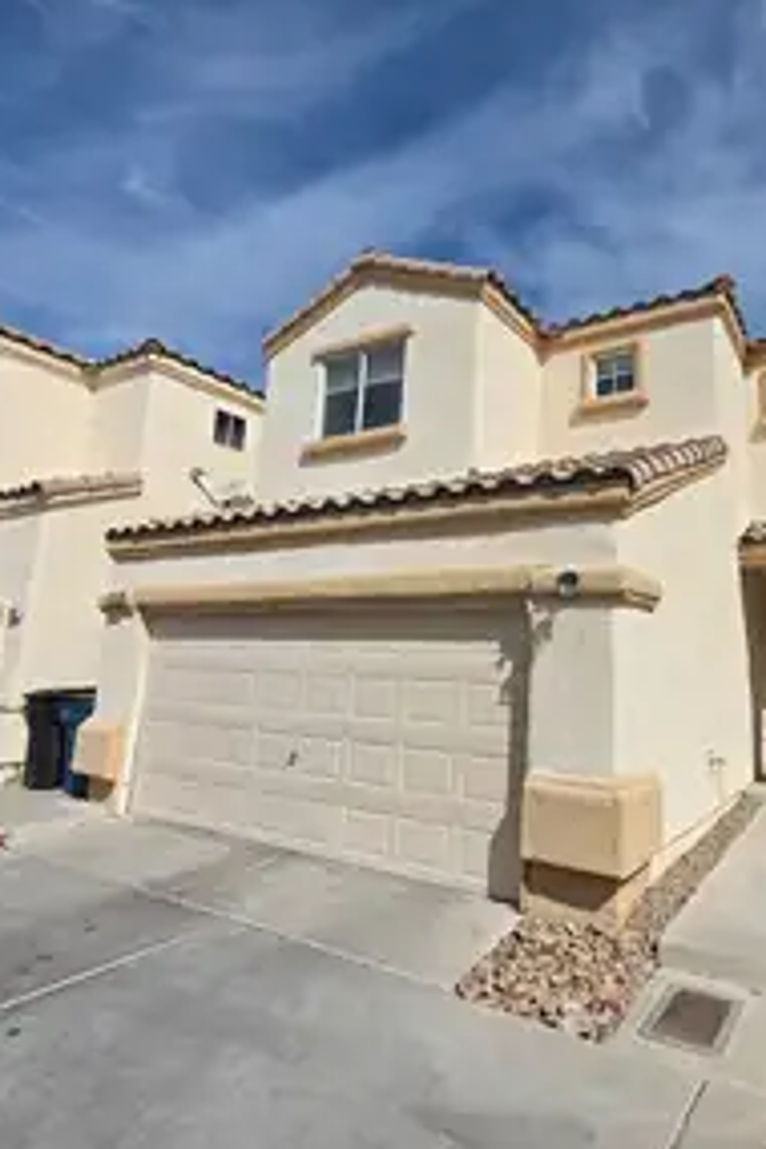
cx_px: 520
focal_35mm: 19
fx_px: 606
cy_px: 556
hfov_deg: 62.7
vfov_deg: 86.9
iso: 40
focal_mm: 2.2
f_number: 1.9
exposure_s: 1/4865
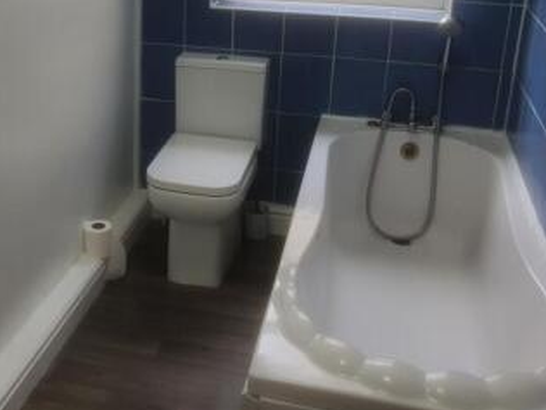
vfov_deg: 29.4
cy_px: 67
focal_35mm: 48
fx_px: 757
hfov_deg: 38.7
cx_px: 139
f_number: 2.4
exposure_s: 1/120
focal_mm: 4.32
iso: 64
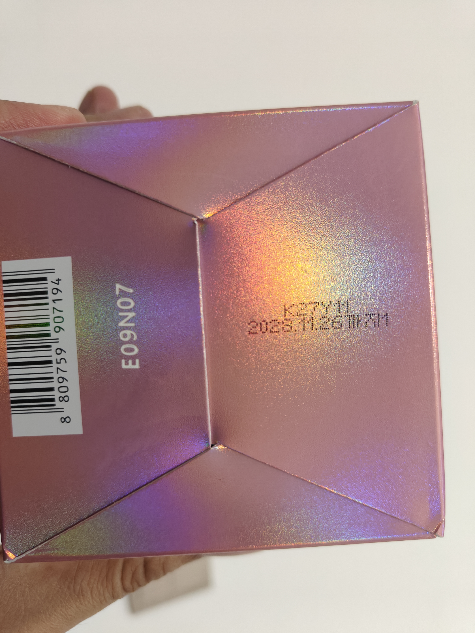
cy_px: 316
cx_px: 238
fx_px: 439
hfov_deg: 56.8
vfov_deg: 71.6
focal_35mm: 24
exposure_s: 1/50
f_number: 1.8
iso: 400
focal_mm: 5.59
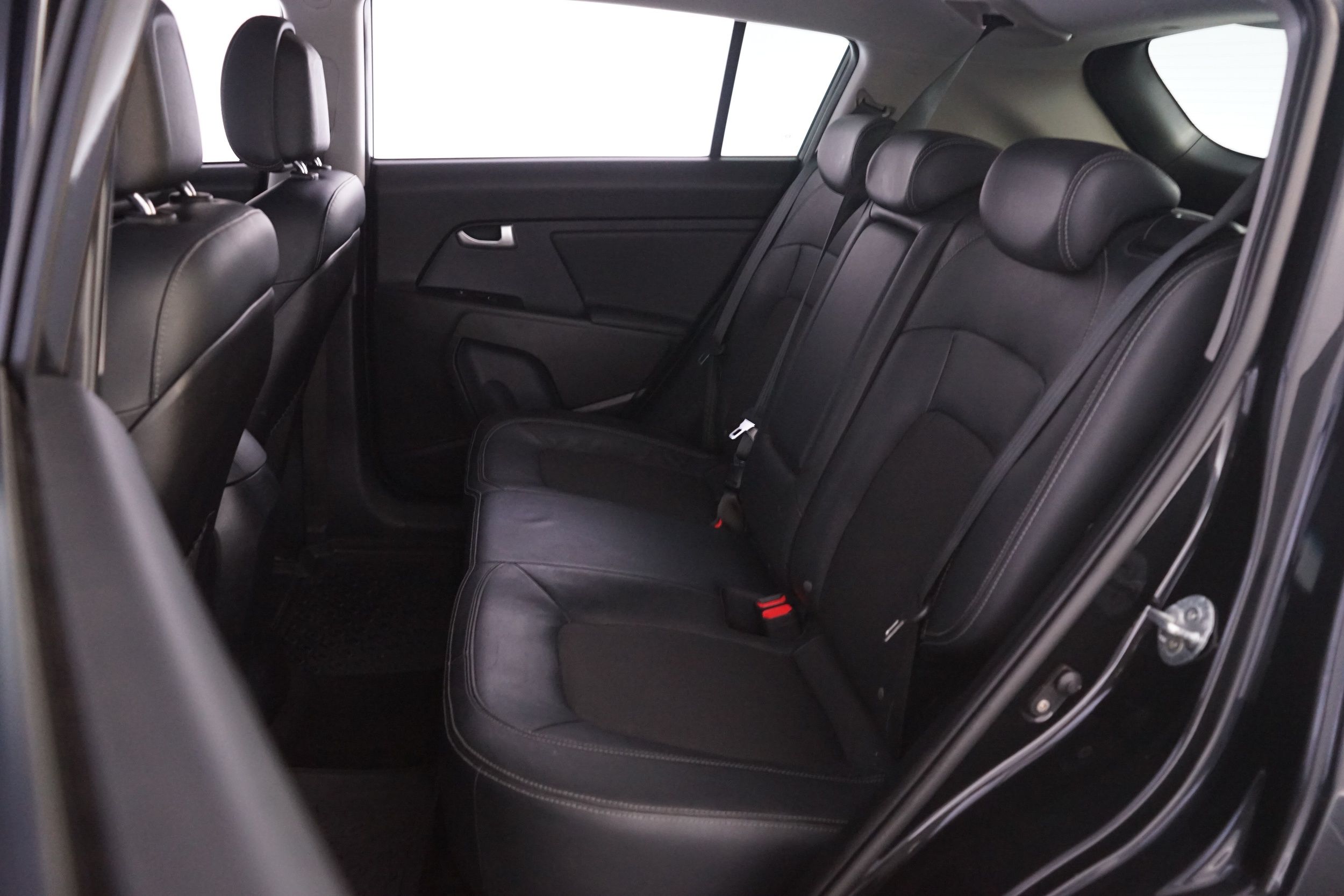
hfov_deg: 65.5
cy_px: 448
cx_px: 672
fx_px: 1045
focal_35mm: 28
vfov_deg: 46.4
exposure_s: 1/6
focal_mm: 28
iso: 4000
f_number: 5
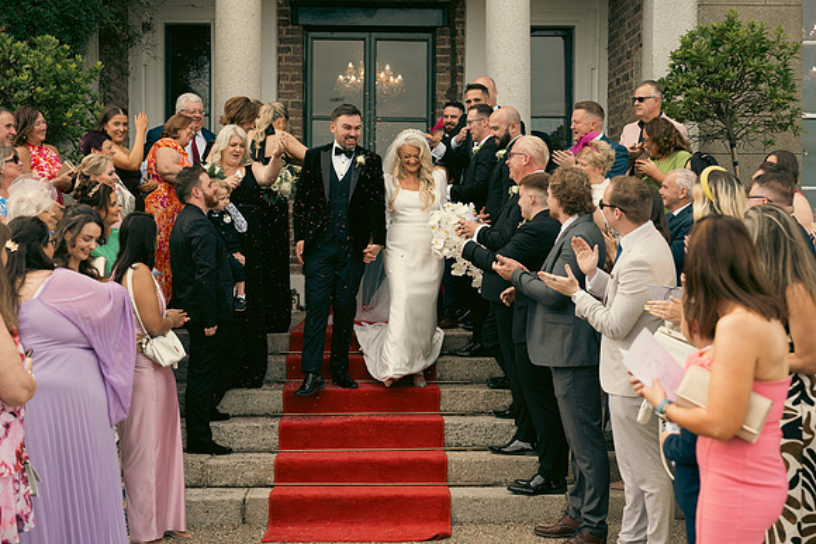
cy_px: 272
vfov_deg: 24.6
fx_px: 1247
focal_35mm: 55
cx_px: 408
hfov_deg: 36.2
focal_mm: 55
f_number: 3.5
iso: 125
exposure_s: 1/640
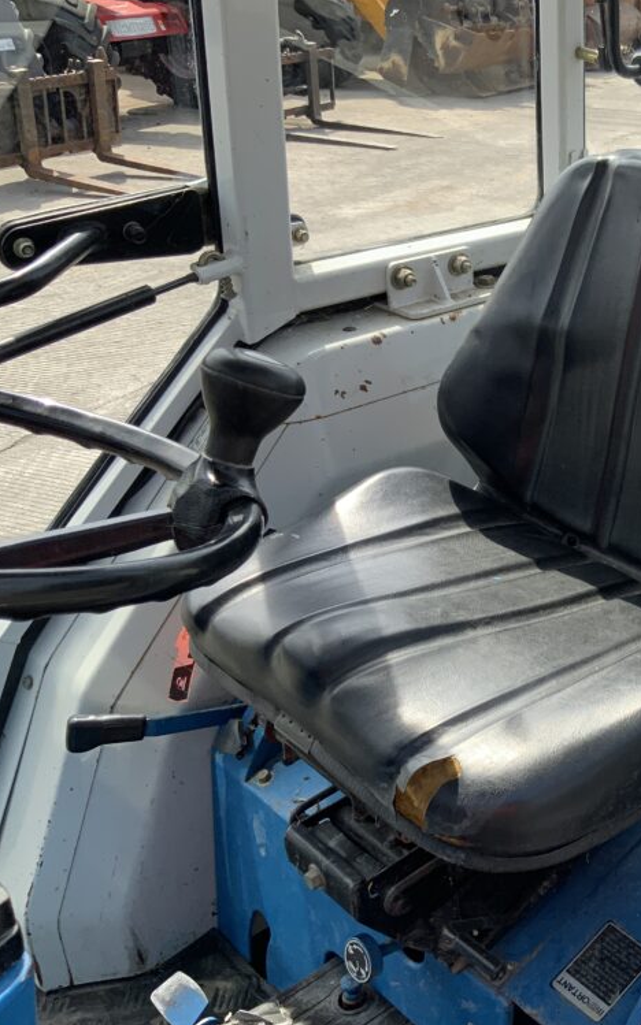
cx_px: 670
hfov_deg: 28.3
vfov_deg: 47.2
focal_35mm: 42
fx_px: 1174
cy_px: 524
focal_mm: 3
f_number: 1.8
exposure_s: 1/593
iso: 16
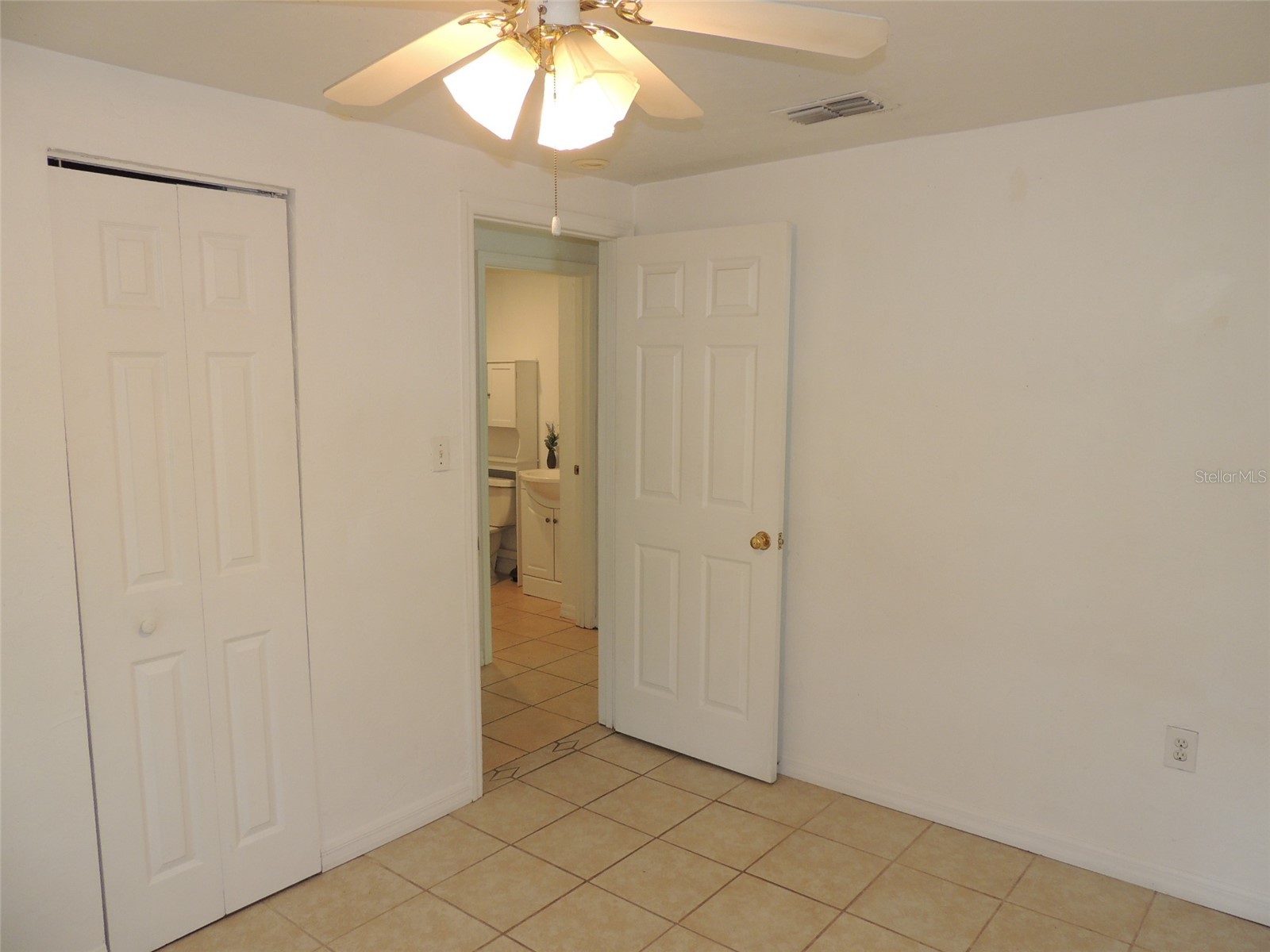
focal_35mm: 24
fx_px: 881
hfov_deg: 71.6
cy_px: 476
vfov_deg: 56.8
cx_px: 635
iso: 160
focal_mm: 4.3
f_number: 3
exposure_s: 1/40
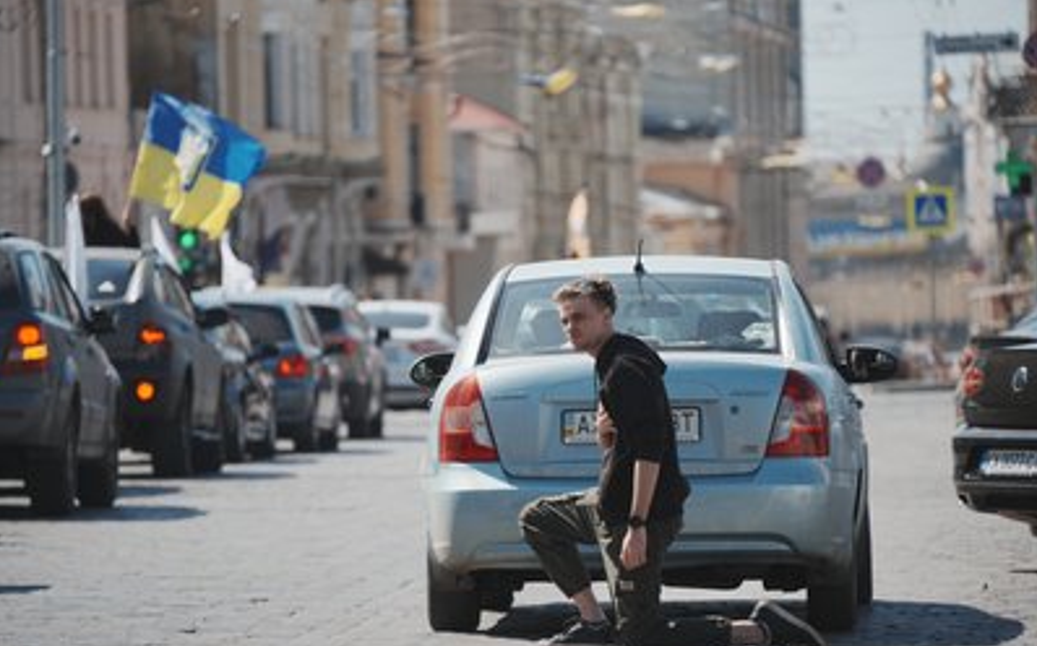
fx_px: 8245
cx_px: 518
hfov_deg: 7.2
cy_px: 315
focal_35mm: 292
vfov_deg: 4.5
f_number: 5.6
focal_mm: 285
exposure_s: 1/640
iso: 100
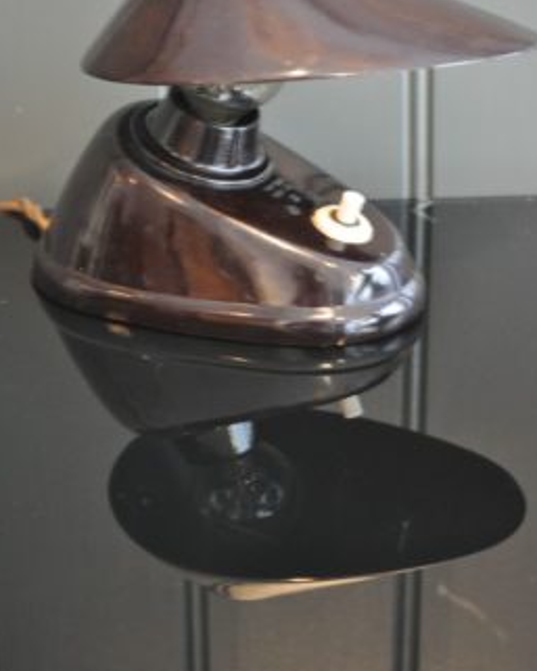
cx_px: 293
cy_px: 238
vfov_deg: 21.9
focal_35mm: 87
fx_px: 1728
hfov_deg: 17.7
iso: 1600
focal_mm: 44
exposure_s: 1/13
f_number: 5.3
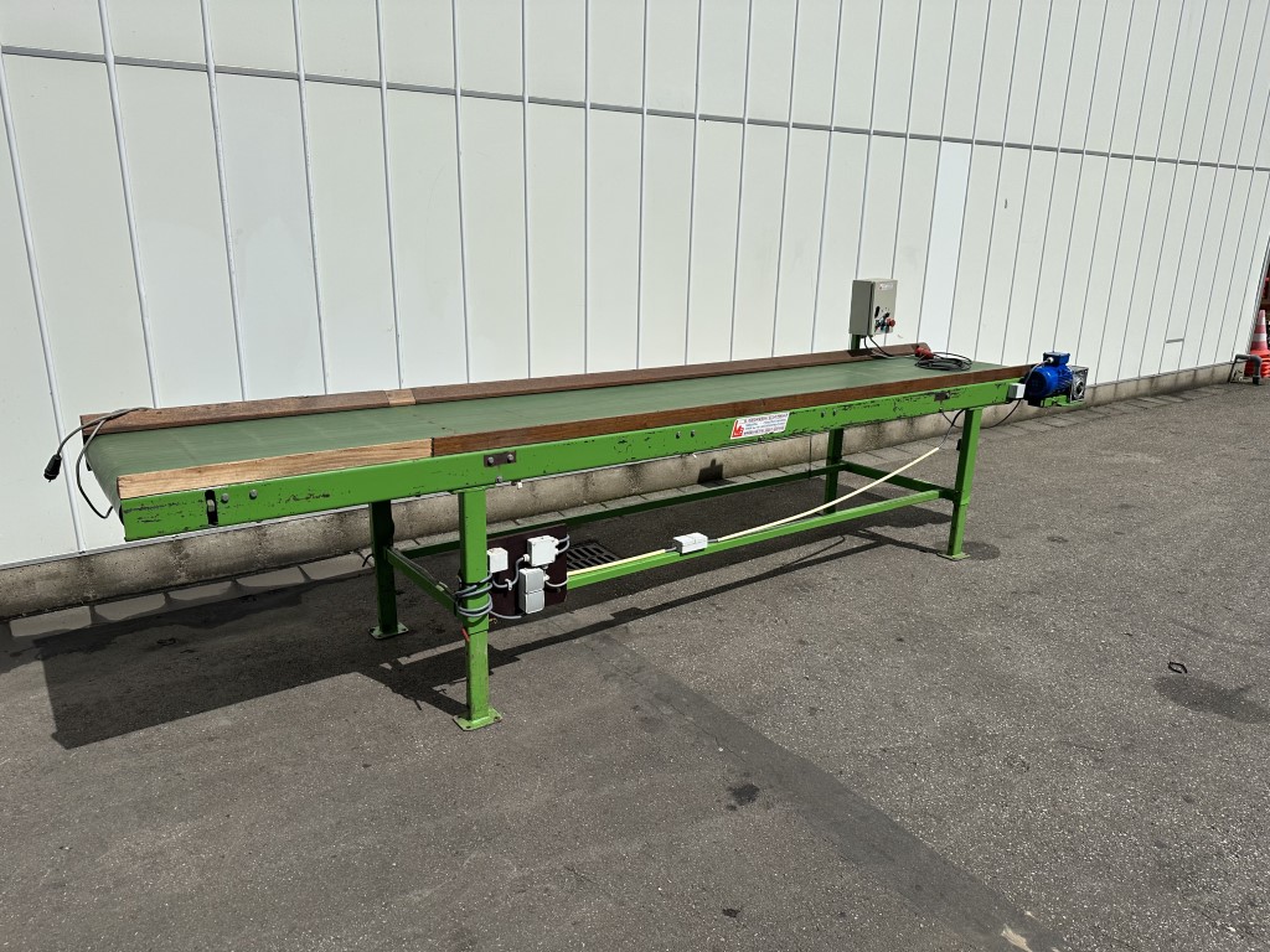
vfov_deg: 56.8
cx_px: 635
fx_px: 881
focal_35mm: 24
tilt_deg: -15.5
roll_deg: -1.6
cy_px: 476
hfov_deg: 71.6
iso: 80
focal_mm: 6.86
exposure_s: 1/13699
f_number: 1.78
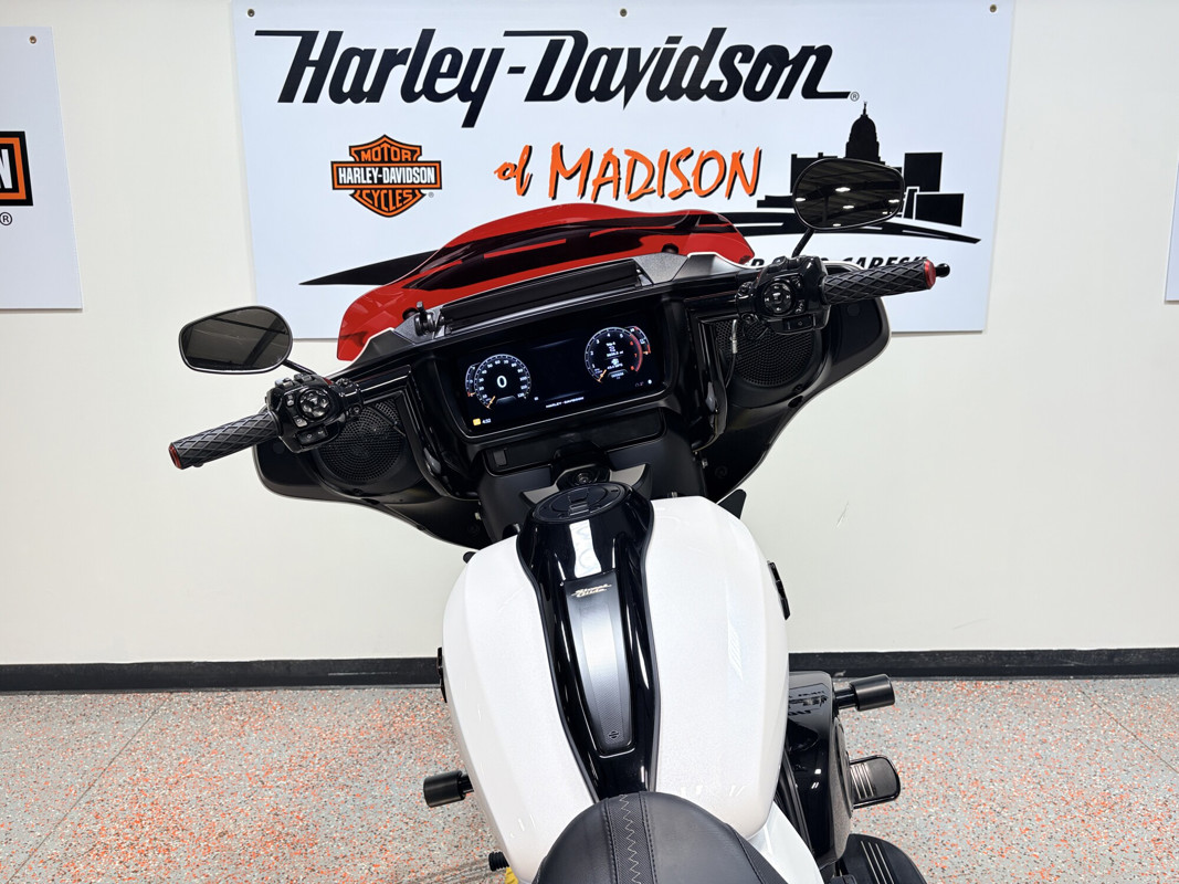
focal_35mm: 26
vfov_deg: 53.1
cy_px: 442
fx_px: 885
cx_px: 590
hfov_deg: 67.3
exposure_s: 1/167
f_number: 1.6
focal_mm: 5.96
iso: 40
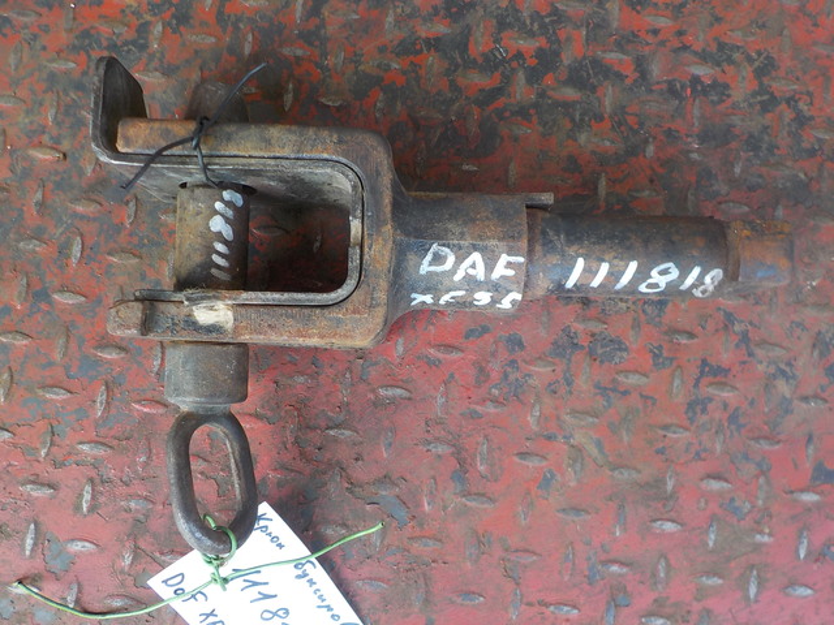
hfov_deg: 60.0
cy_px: 312
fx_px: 723
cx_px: 417
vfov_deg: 46.8
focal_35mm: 30
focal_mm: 4.1
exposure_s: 1/60
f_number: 3.3
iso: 125
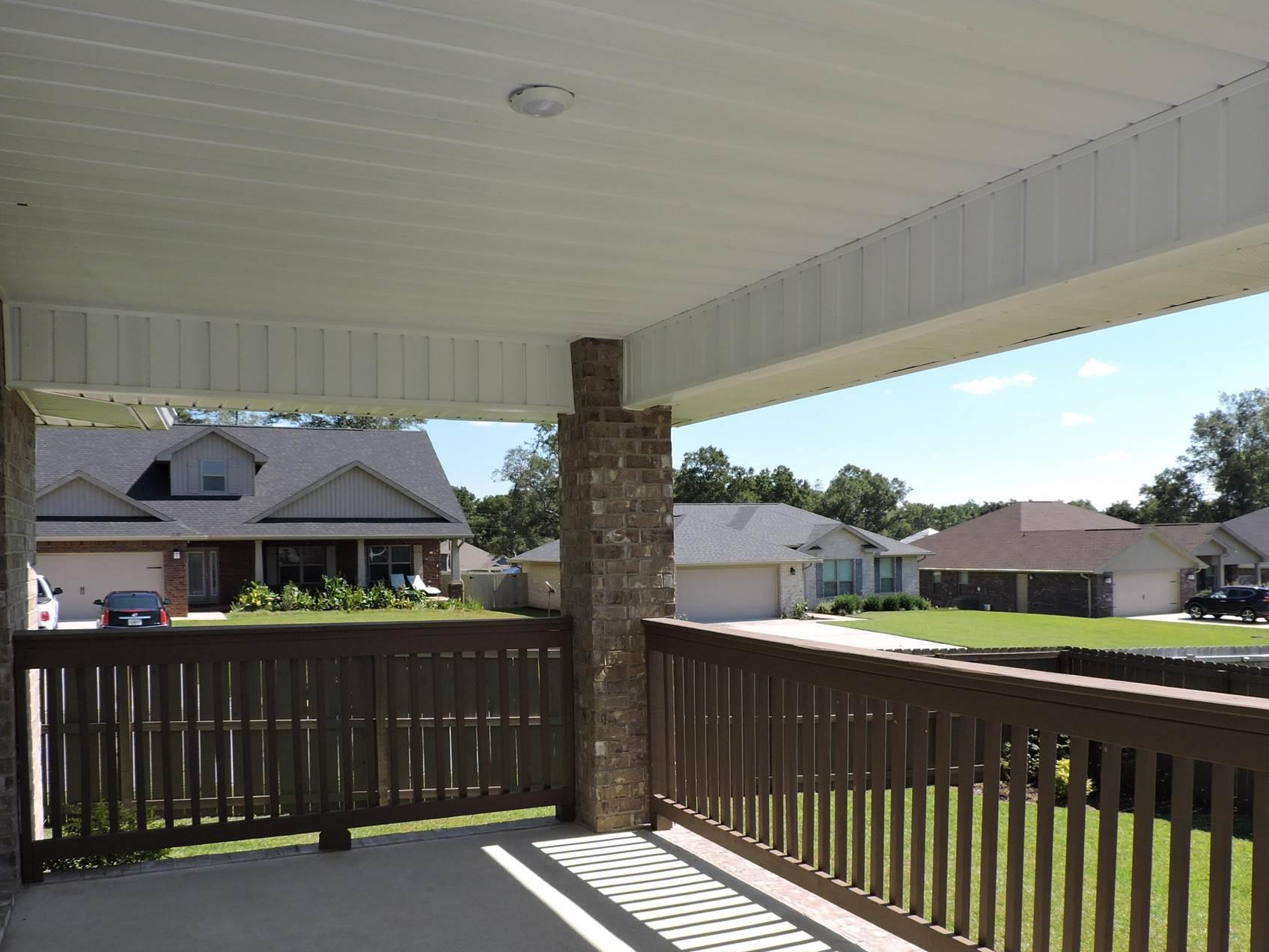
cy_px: 568
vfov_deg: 48.0
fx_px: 1063
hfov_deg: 61.7
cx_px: 629
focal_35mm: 29
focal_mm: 4.3
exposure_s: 1/1000
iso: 100
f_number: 3
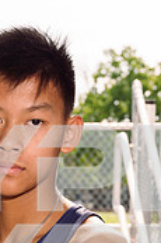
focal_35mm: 138
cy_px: 268
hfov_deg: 9.9
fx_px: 928
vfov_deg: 14.5
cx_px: 24
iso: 64
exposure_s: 1/250
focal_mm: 53
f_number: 6.3
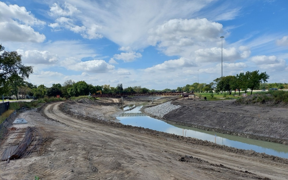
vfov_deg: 47.4
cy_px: 108
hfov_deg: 70.4
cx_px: 146
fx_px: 204
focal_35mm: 26
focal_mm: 5.23
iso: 40
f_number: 1.8
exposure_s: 1/2208
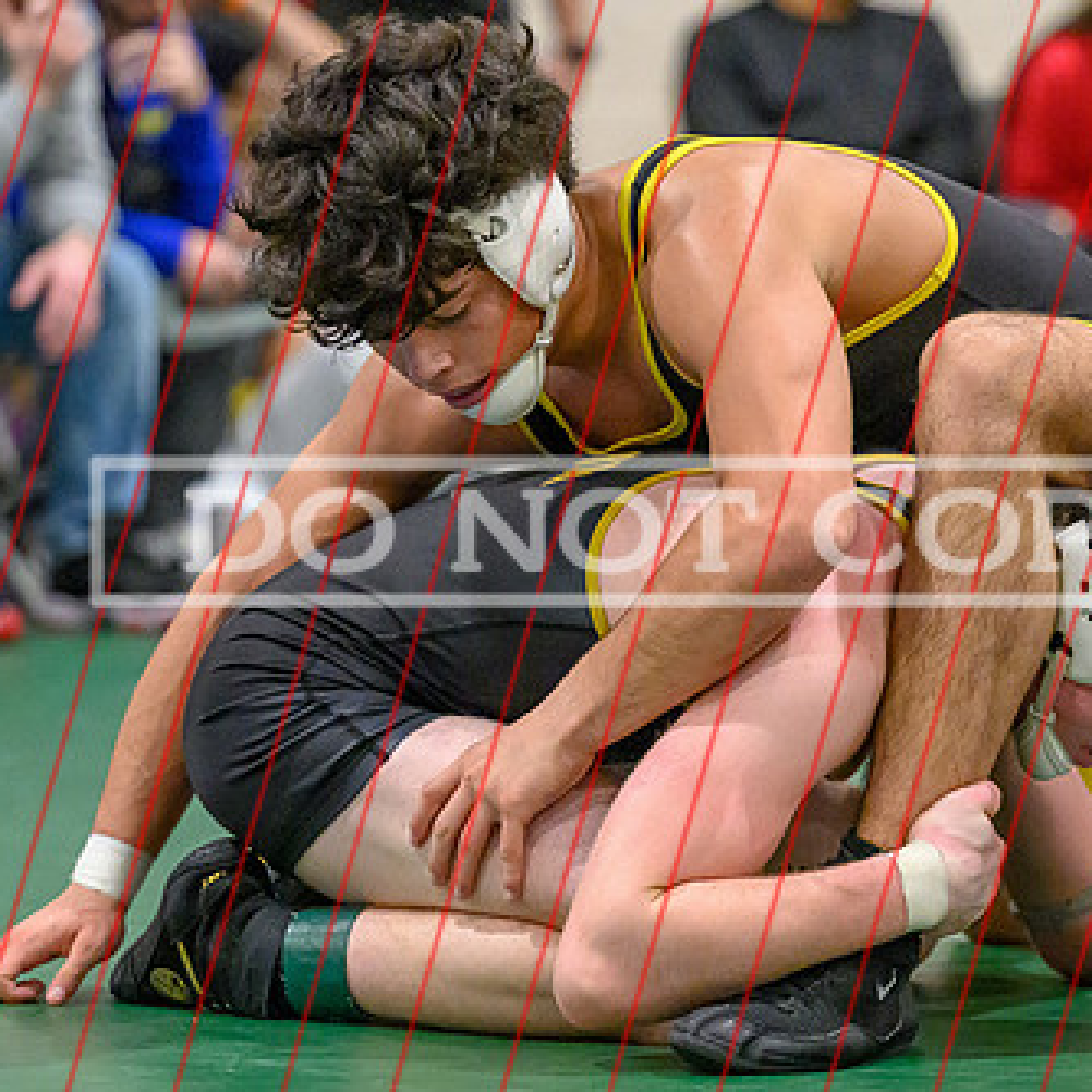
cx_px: 637
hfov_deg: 8.5
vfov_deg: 8.5
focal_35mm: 205
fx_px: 7317
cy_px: 483
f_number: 2.8
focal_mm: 110
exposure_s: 1/800
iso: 11400
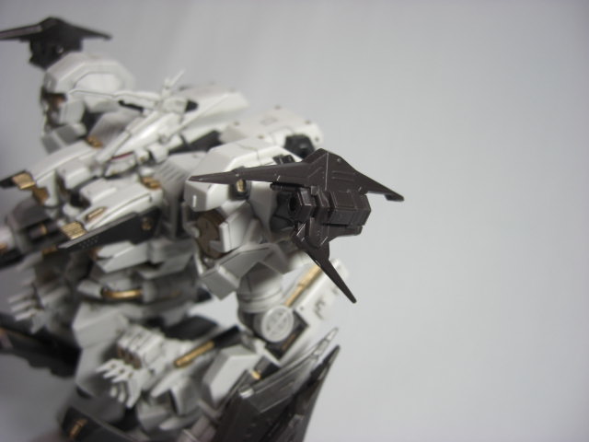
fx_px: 647
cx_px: 294
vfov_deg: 37.7
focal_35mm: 38
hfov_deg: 49.0
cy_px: 221
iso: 100
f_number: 2.8
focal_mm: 7.9
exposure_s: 1/40
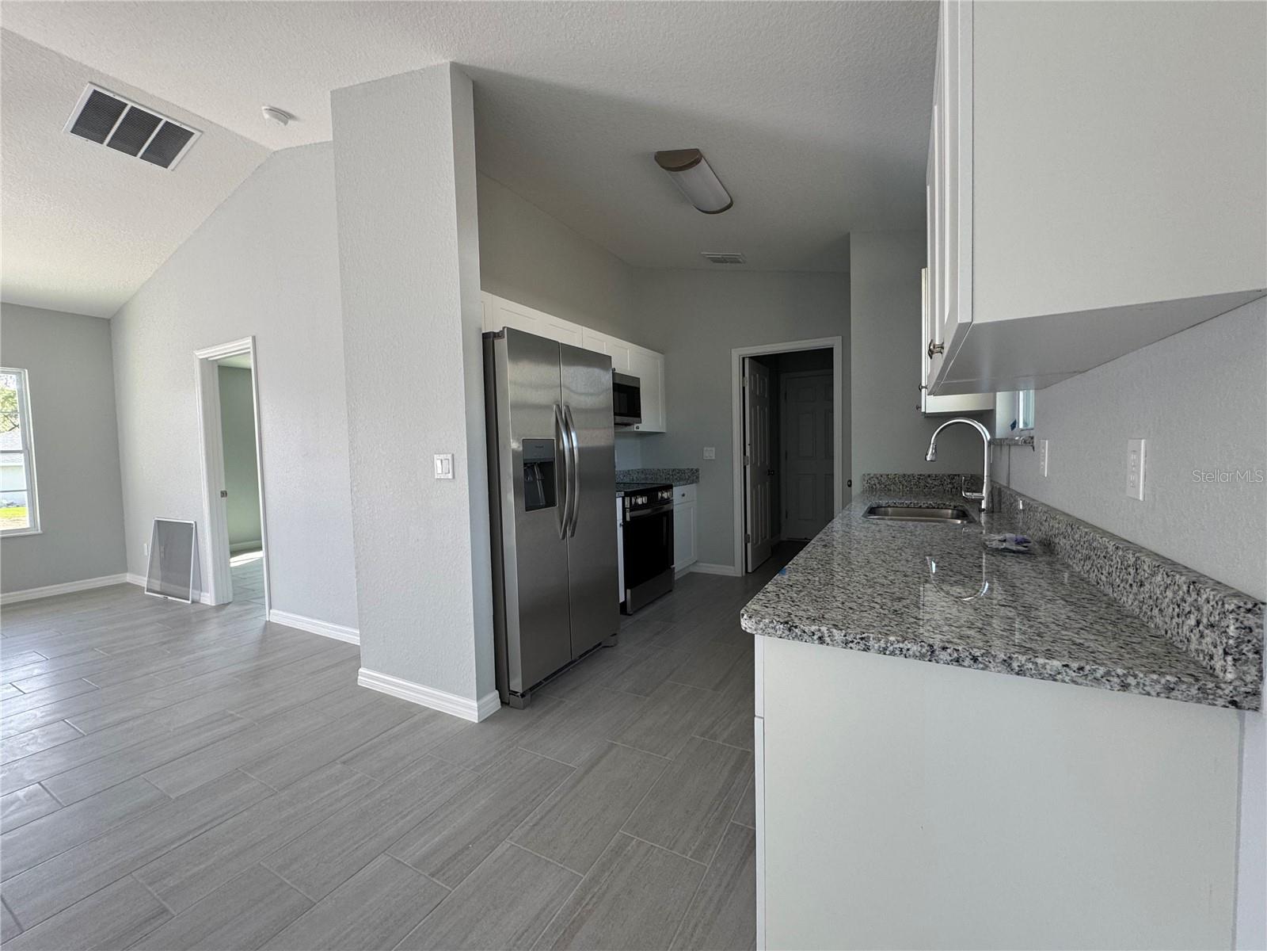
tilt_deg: -3.0
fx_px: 512
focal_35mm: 14
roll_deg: +2.5
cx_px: 634
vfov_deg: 85.7
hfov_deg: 102.1
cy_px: 476
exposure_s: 1/99
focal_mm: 2.22
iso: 125
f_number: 2.2
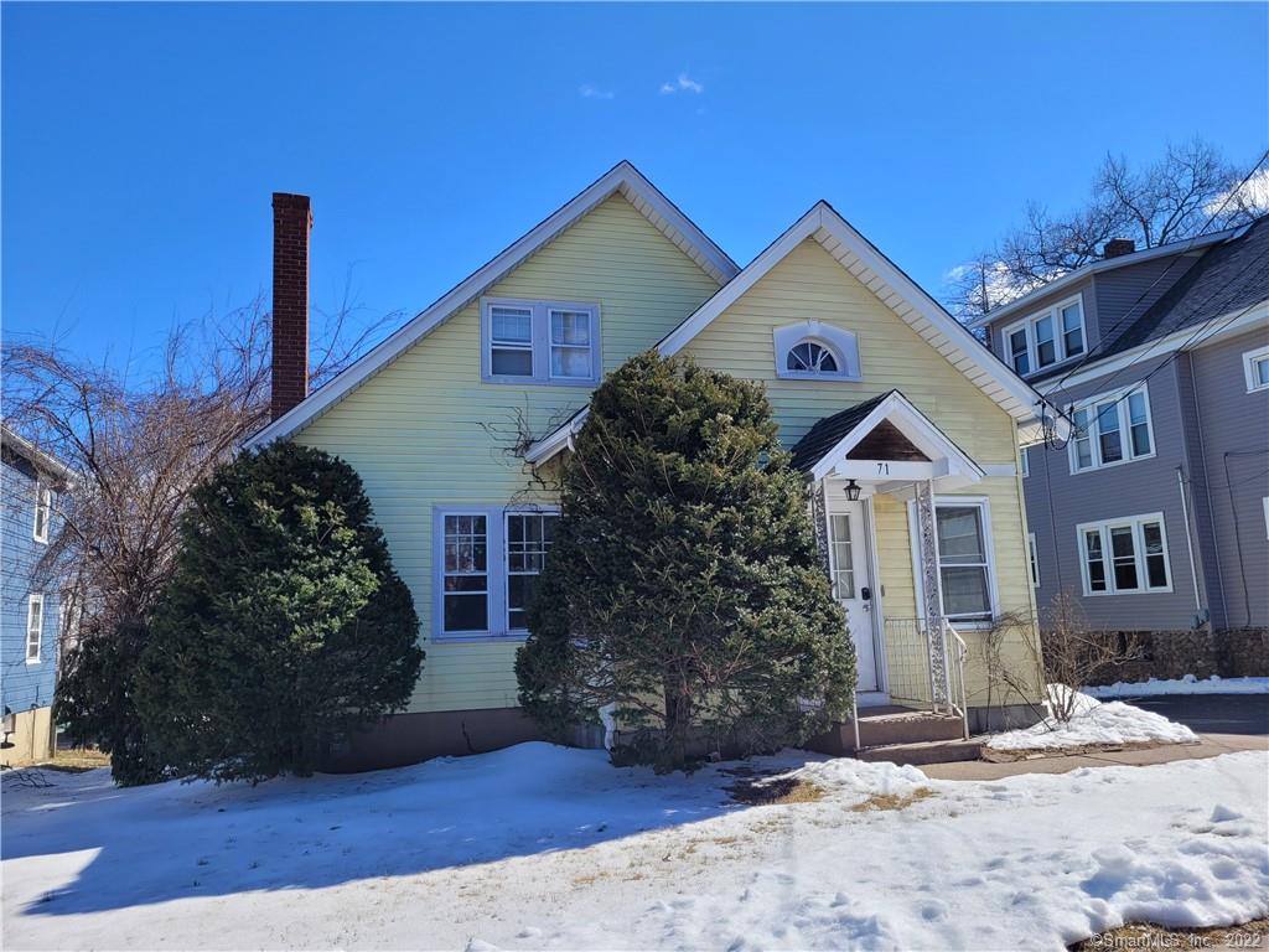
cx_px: 634
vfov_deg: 53.1
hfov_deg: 67.3
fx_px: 953
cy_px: 476
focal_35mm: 26
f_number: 1.8
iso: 40
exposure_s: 1/2005
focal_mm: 5.4
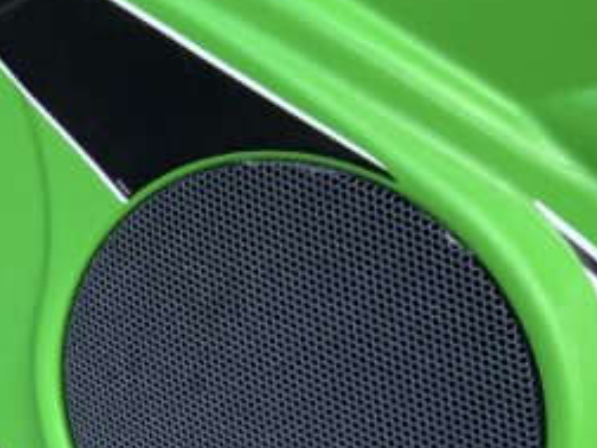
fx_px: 2035
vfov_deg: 12.3
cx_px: -422
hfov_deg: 14.9
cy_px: 533
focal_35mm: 118
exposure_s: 1/442
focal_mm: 3
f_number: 1.8
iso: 16
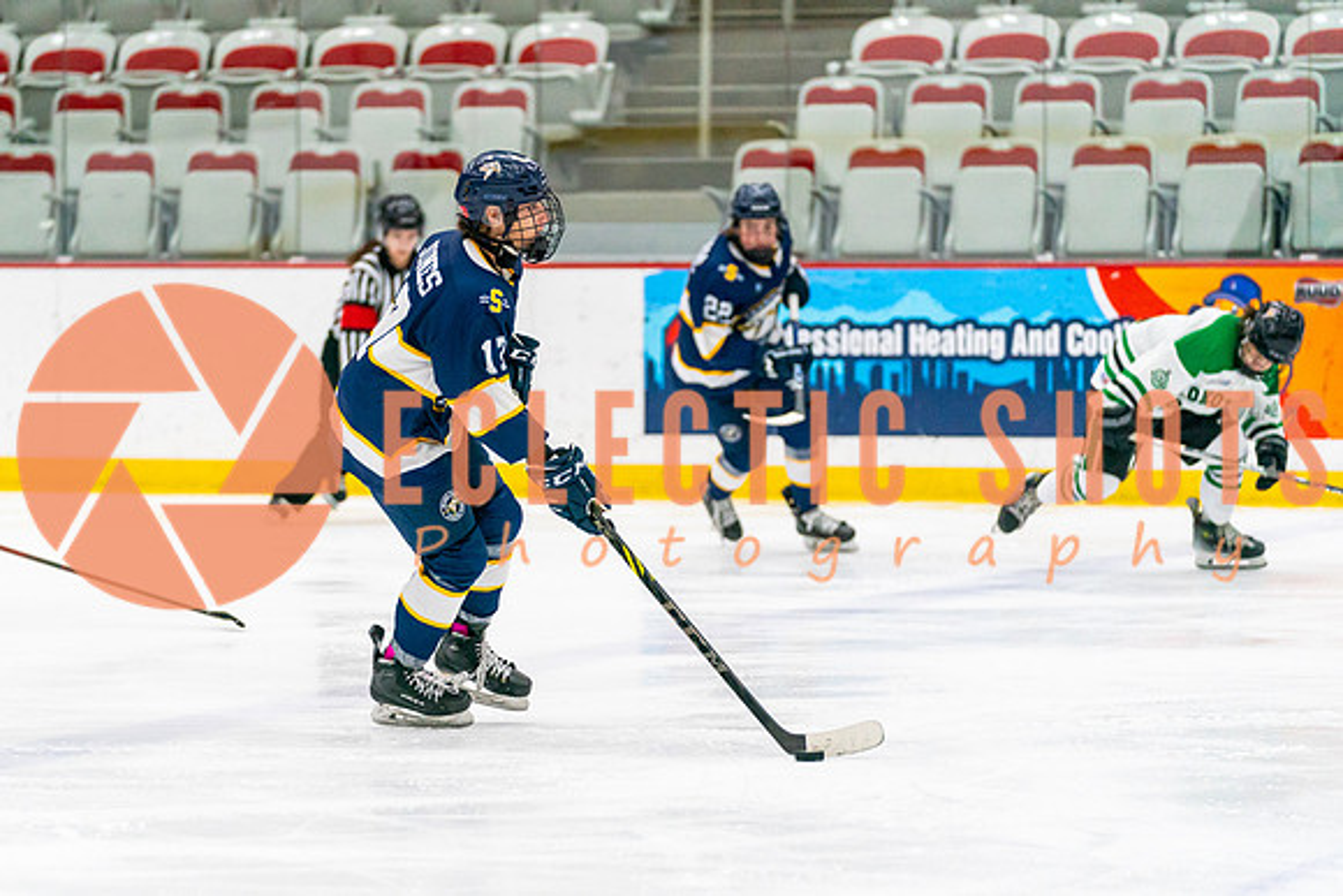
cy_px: 557
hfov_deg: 10.9
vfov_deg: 7.3
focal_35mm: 188
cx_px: 508
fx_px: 7008
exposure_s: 1/1250
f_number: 2.8
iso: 3200
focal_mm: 151
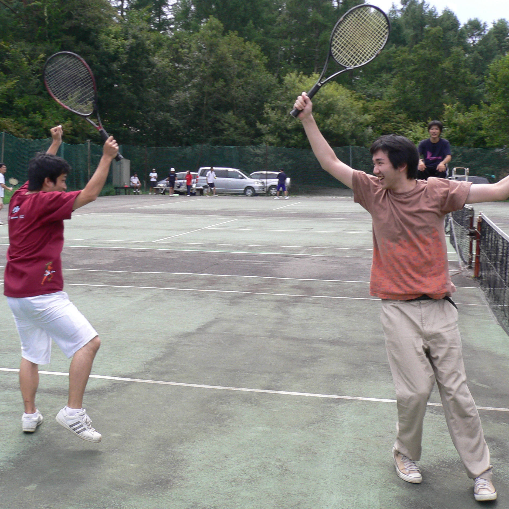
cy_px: 250
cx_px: 233
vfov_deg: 40.0
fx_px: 699
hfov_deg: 40.0
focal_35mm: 42
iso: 80
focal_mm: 5.8
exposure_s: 1/200
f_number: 5.6
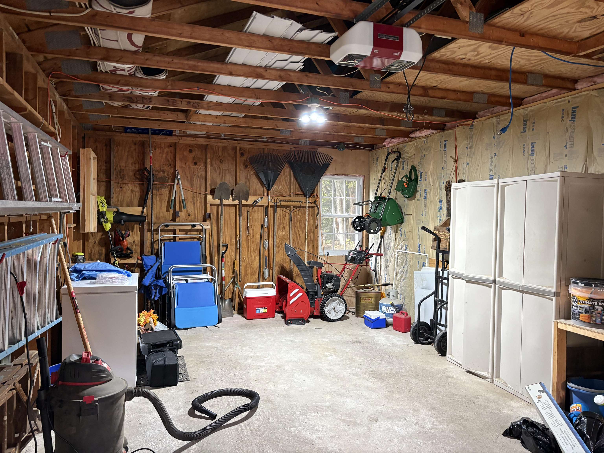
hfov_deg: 67.3
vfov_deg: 53.1
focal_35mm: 26
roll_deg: -0.8
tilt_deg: -0.4
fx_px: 454
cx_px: 302
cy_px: 226
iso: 200
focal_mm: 5.96
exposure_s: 1/60
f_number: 1.6
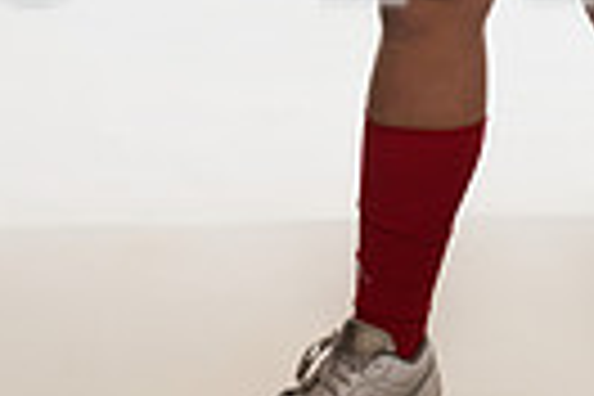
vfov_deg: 7.4
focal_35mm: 177
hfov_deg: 11.6
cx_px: 482
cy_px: -446
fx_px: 2920
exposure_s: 1/200
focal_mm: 52
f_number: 6.3
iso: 500
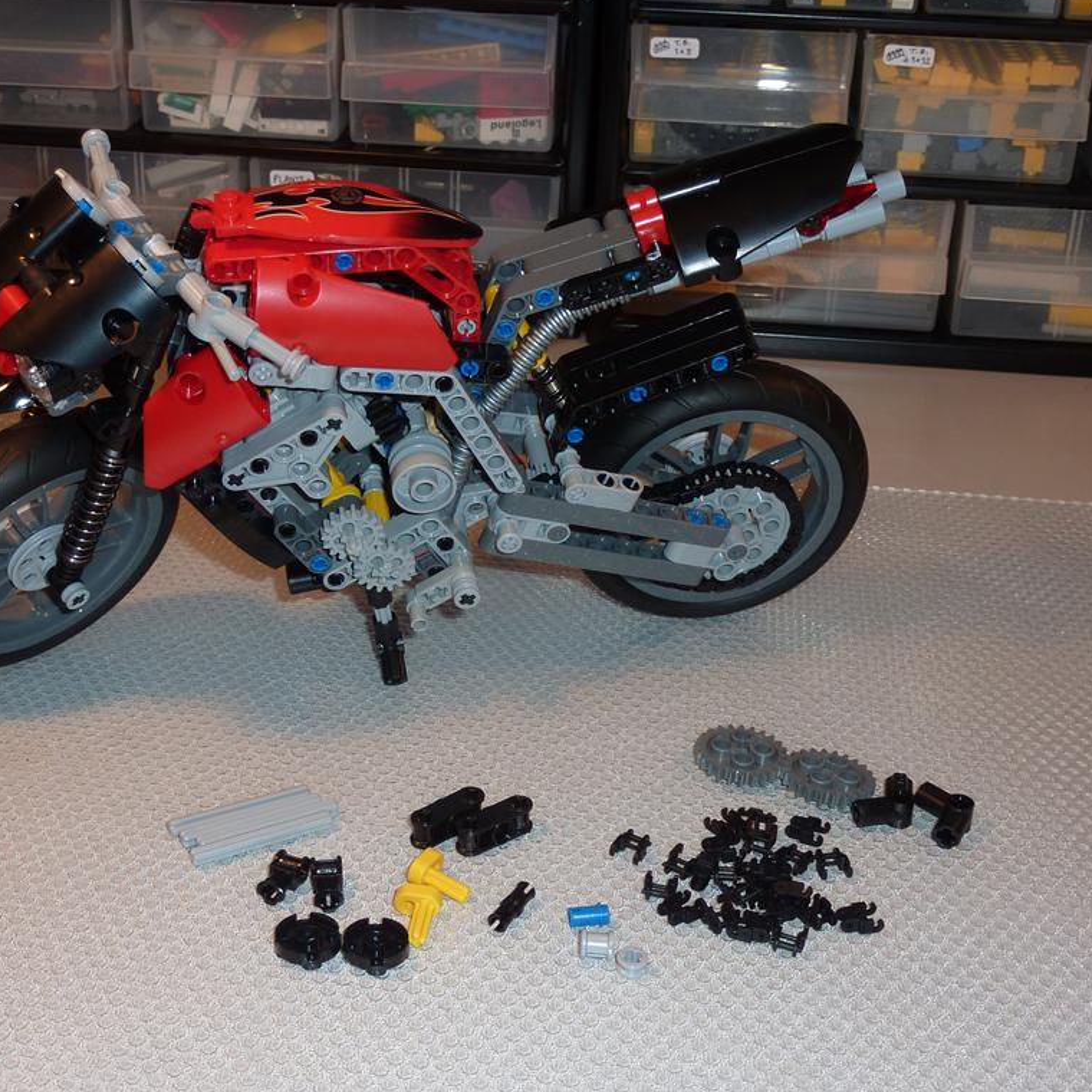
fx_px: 1785
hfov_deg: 33.9
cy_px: 543
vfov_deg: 34.0
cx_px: 432
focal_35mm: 50
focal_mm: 6.9
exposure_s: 1/30
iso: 100
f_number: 3.7
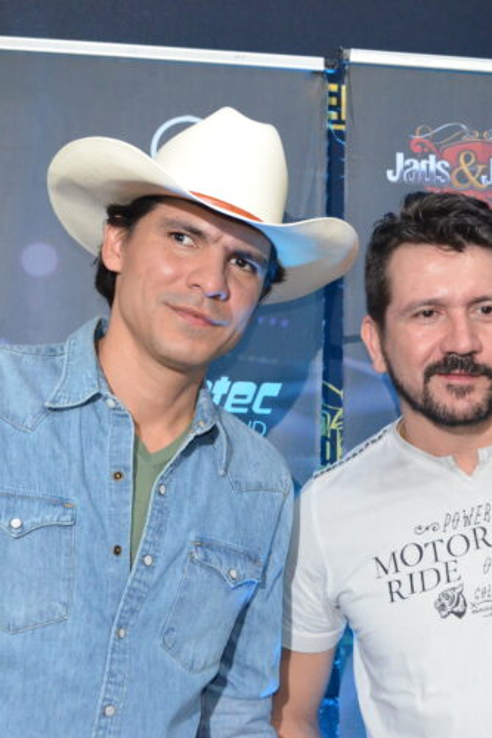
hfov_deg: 20.4
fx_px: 1368
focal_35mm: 67
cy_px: 375
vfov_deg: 30.2
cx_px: 306
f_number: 4.5
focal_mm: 29
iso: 3200
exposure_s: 1/60
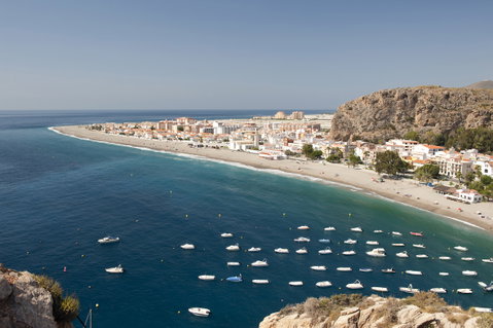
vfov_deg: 44.9
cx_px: 246
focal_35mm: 29
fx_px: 397
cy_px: 164
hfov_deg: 63.7
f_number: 9
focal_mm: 29
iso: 400
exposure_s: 1/320
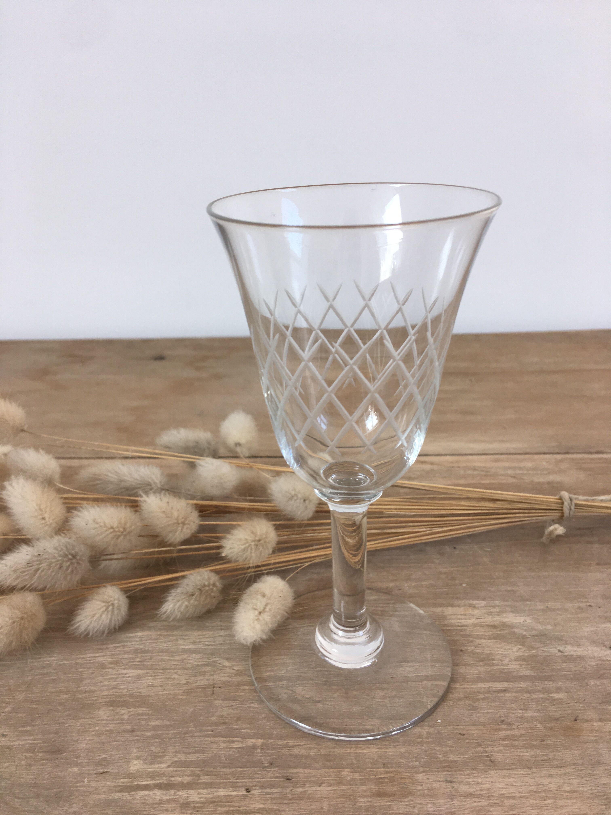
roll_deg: +0.3
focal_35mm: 29
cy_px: 408
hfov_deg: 48.2
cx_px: 306
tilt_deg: -24.0
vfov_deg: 61.7
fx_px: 682
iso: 40
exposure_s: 1/100
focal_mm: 4.15
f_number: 2.2
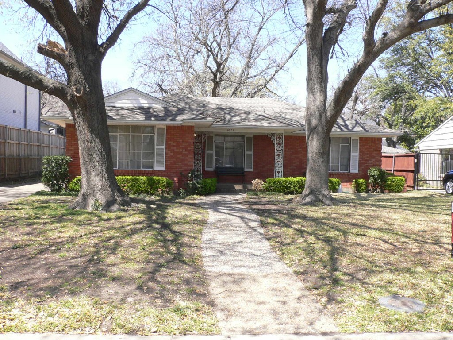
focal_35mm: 35
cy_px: 170
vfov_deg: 40.7
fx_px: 458
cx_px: 226
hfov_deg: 52.6
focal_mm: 5.8
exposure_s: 1/125
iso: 150
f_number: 5.6
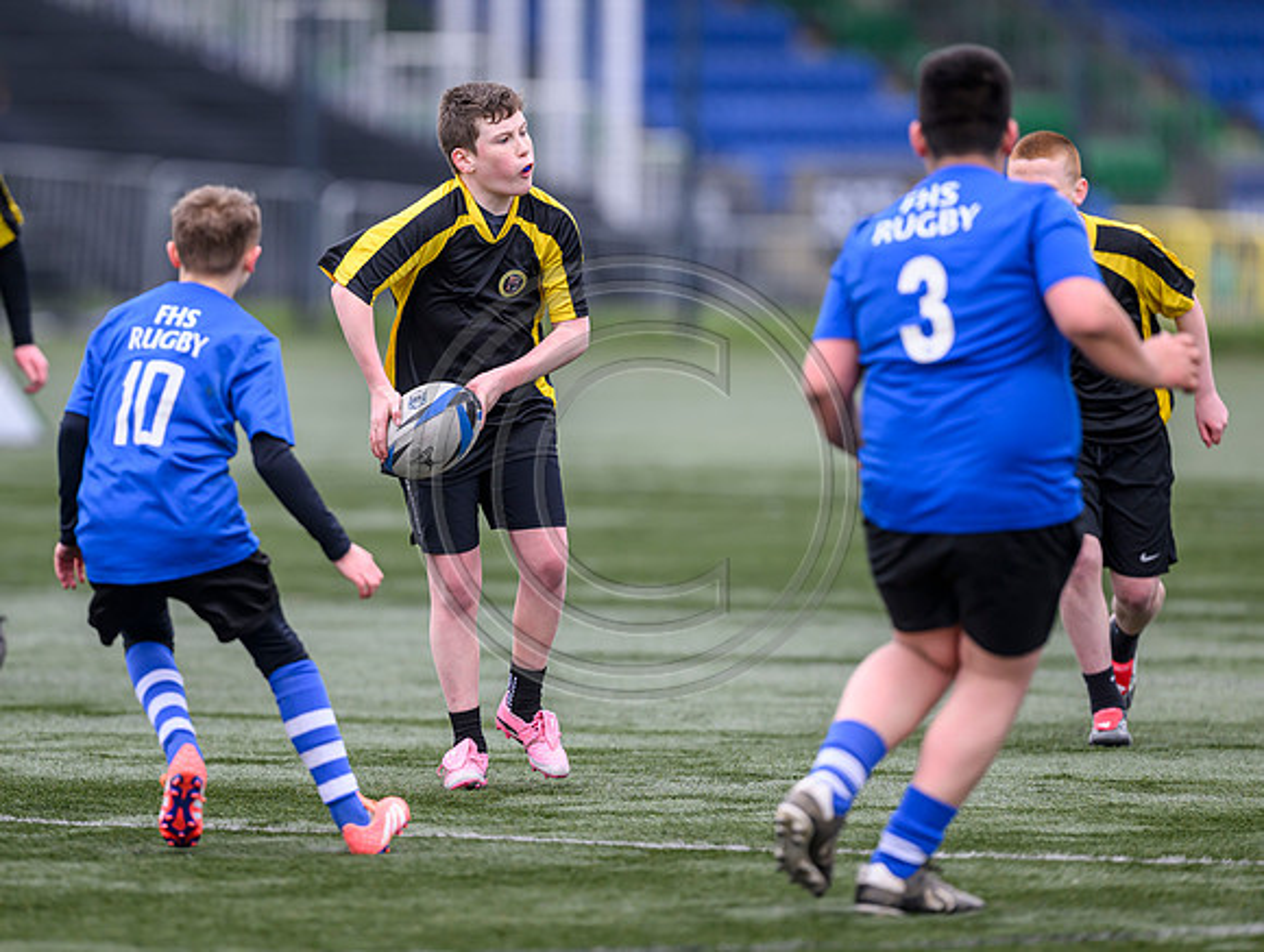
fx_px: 17151
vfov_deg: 3.2
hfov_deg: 4.2
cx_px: 492
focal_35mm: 469
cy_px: 488
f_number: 3.5
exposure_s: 1/1600
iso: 500
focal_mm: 400
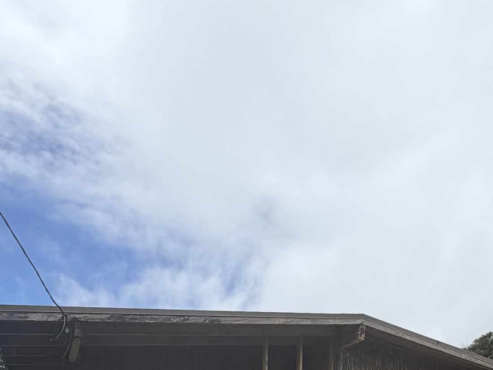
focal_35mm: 39
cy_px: 475
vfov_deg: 29.8
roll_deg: -0.2
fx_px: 555
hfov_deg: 46.3
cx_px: 365
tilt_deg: -0.2
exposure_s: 1/1259
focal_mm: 2.22
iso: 20
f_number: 2.2
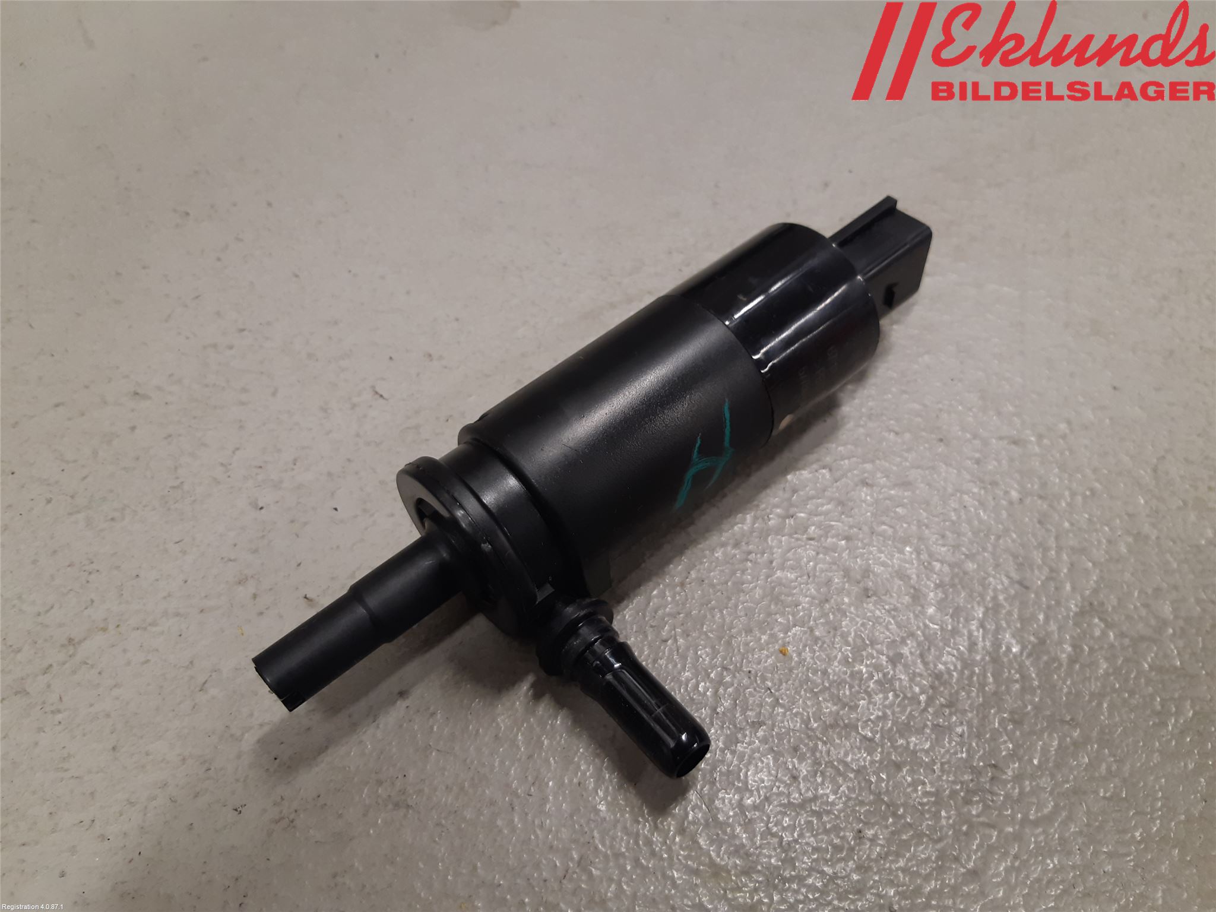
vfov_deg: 53.1
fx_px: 913
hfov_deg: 67.3
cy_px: 456
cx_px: 608
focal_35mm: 26
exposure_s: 1/50
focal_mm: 3.93
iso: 100
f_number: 1.7
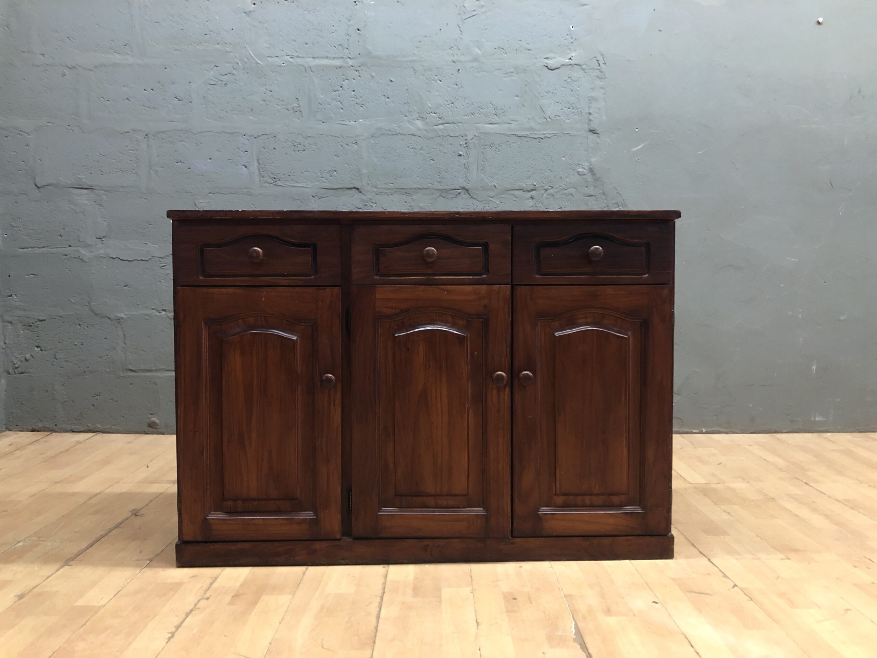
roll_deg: +0.0
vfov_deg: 49.7
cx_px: 438
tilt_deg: -3.1
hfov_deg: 63.4
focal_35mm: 28
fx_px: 709
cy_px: 329
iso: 100
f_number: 1.8
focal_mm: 3.99
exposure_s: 1/11
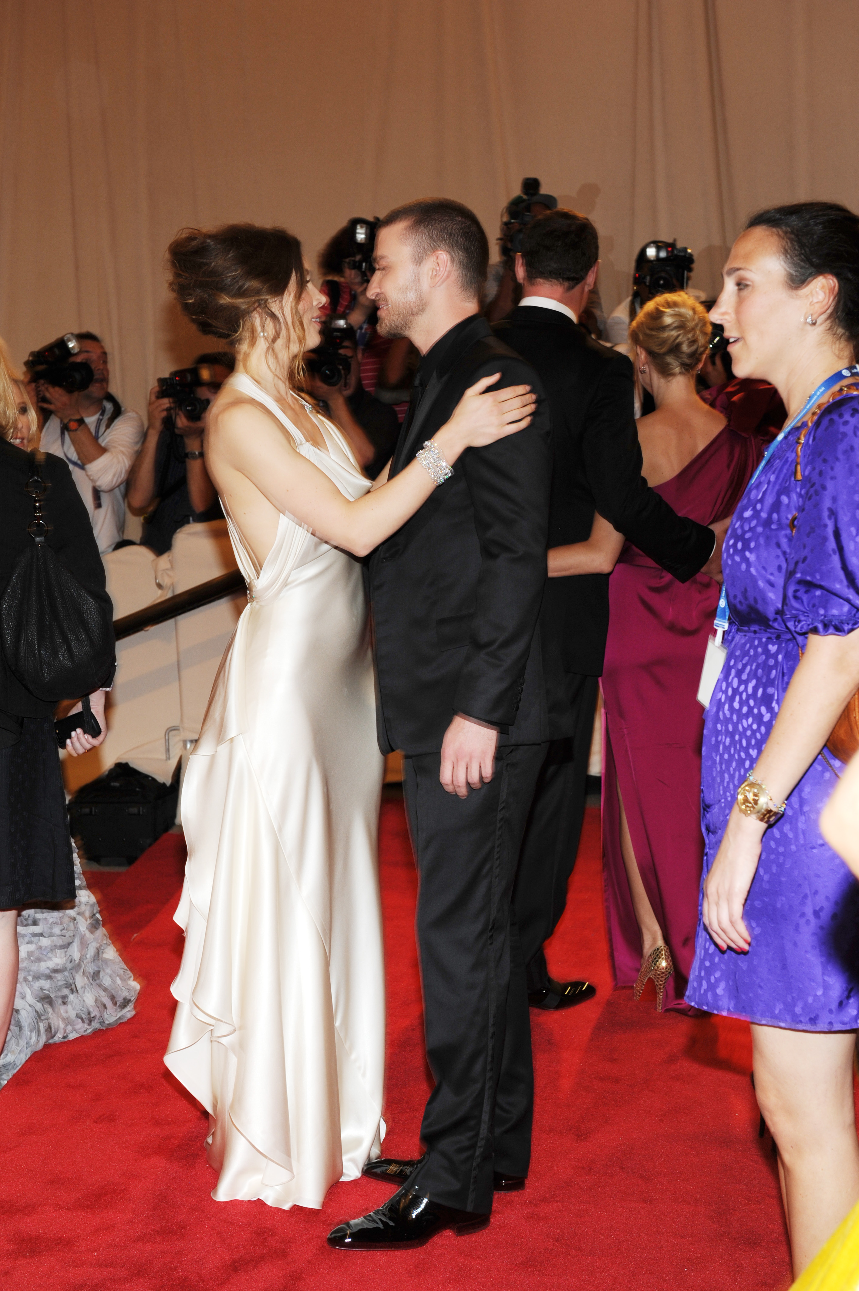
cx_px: 430
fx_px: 2078
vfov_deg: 34.5
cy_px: 646
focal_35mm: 58
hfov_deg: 23.4
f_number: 7.1
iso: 400
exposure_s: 1/40
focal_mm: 58
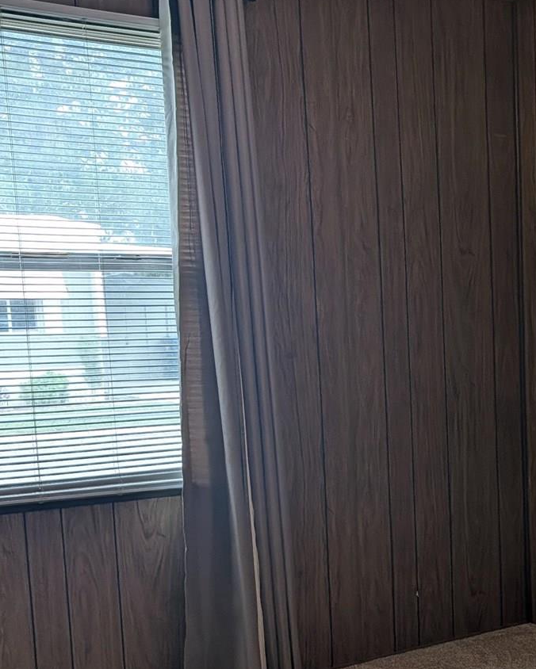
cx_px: 560
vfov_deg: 29.2
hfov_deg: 22.7
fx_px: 1268
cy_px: 489
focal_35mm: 64
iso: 46
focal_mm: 6.9
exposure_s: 1/120
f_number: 1.68
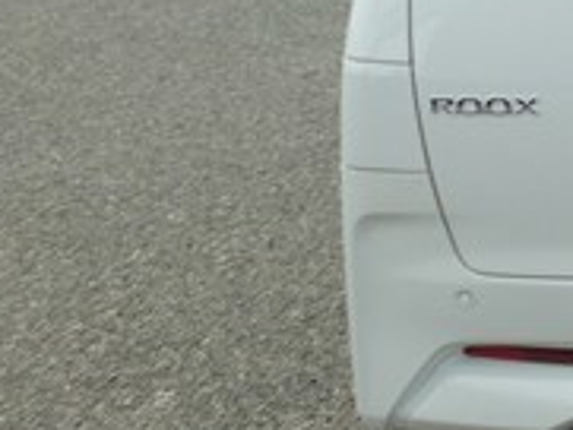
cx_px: 839
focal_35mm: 85
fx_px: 1408
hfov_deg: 20.1
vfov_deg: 16.4
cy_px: -139
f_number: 9
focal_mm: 4.3
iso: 100
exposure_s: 1/160
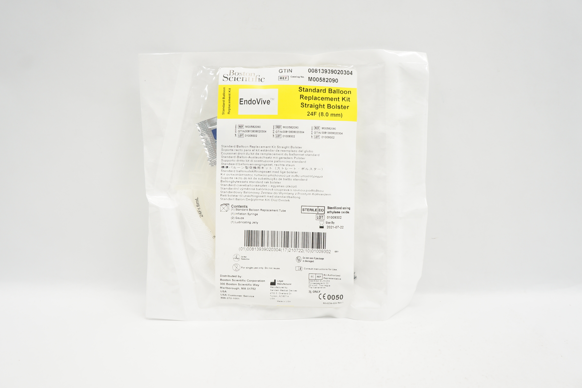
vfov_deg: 45.0
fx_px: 469
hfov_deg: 63.6
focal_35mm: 29
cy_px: 197
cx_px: 281
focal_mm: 18
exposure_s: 1/25
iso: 200
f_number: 6.3
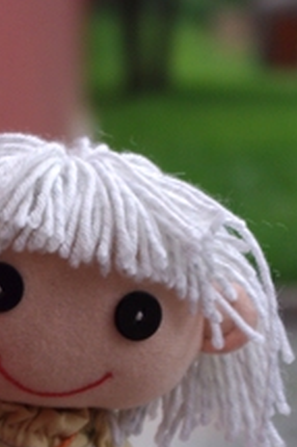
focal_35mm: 244
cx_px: -132
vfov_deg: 8.4
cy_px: 401
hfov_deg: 5.6
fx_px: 3024
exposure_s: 1/250
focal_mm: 55
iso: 400
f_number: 5.6
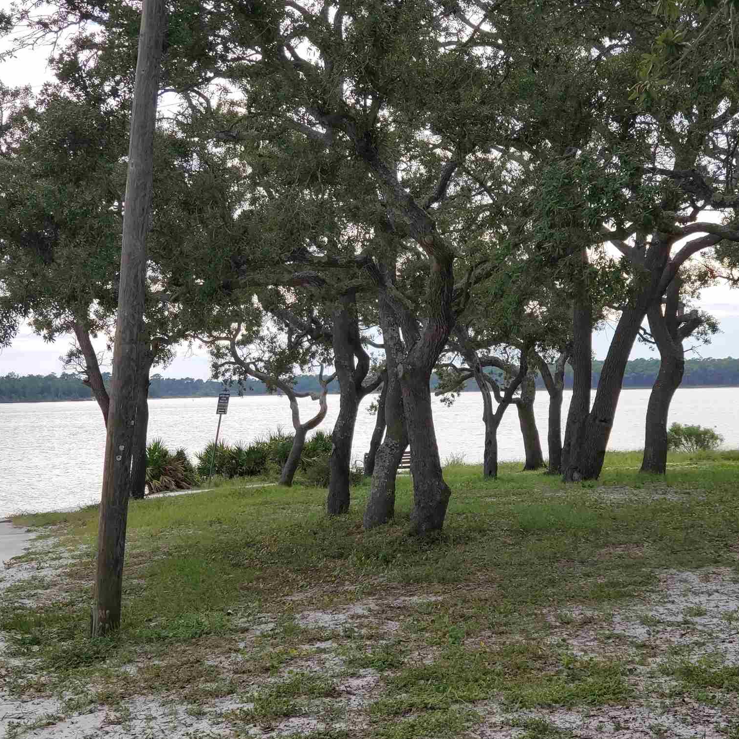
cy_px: 372
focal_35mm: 62
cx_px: 363
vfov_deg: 27.7
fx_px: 1497
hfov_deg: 27.7
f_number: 2.4
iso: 50
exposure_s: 1/481
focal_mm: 6
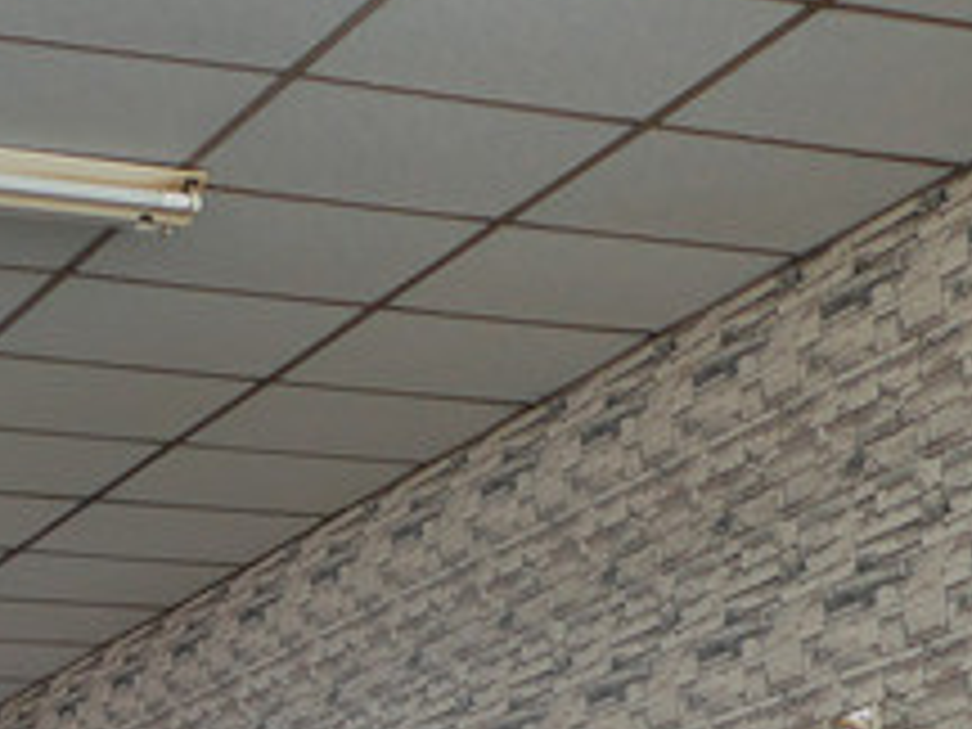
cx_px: 792
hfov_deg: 14.1
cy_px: 1616
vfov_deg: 9.7
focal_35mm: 139
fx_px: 3903
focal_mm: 15
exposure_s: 1/160
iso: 200
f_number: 2
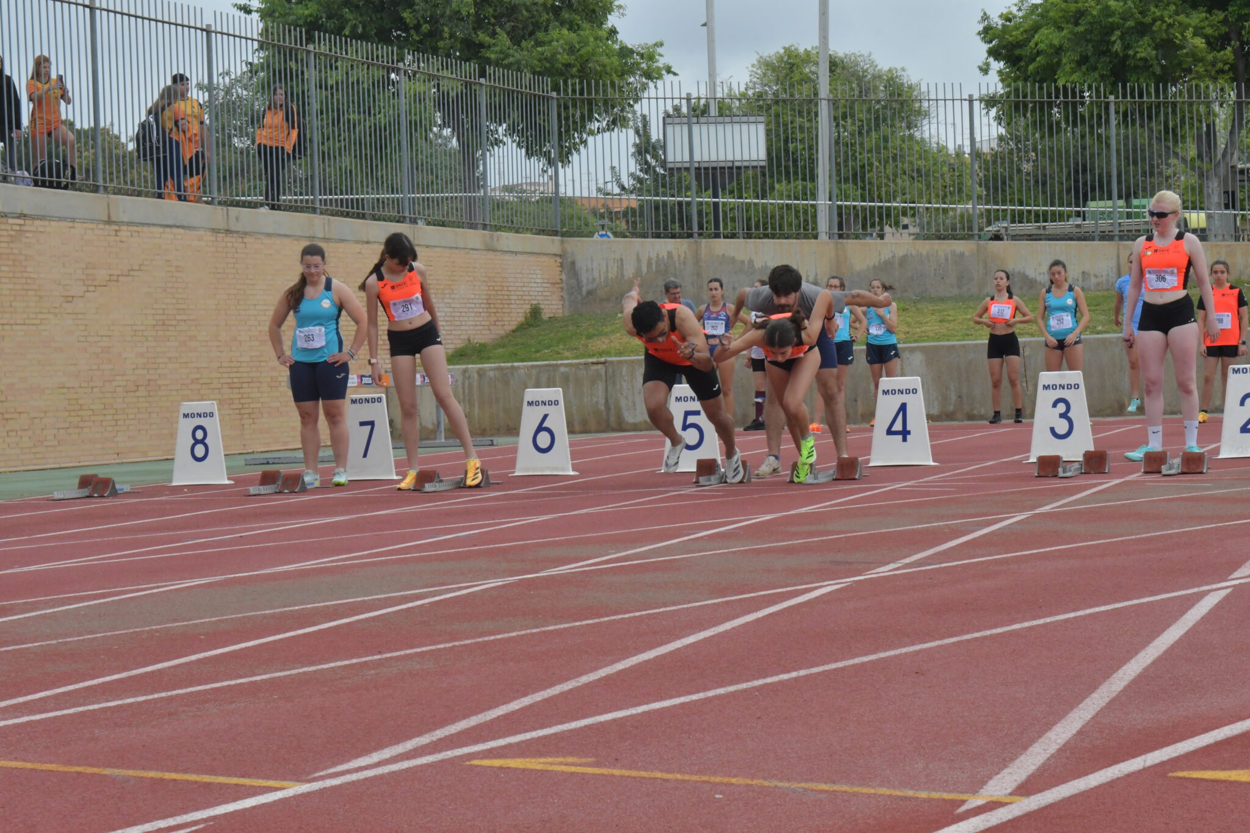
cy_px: 416
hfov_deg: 28.1
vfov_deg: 18.9
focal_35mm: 72
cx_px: 625
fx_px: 2500
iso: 1600
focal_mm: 48
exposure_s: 1/640
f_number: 10
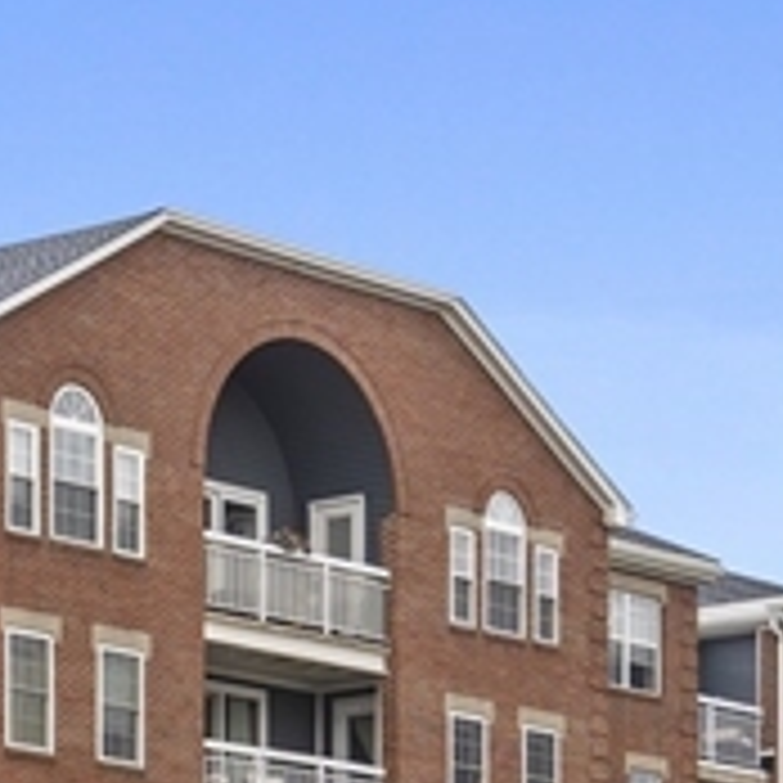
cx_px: 238
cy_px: 1060
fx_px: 4478
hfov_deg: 10.0
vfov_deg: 9.8
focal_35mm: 175
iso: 320
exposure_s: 1/250
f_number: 7.1
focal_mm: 35
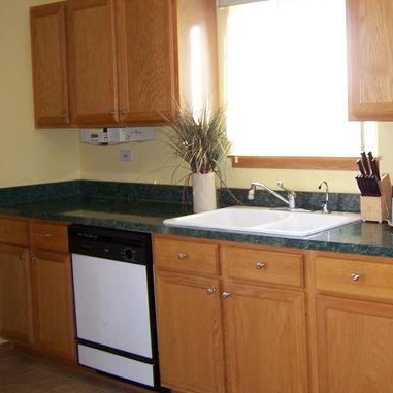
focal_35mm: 49
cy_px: 153
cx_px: 326
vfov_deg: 34.5
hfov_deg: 33.5
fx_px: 629
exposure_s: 1/60
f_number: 2.8
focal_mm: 5.5
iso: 140
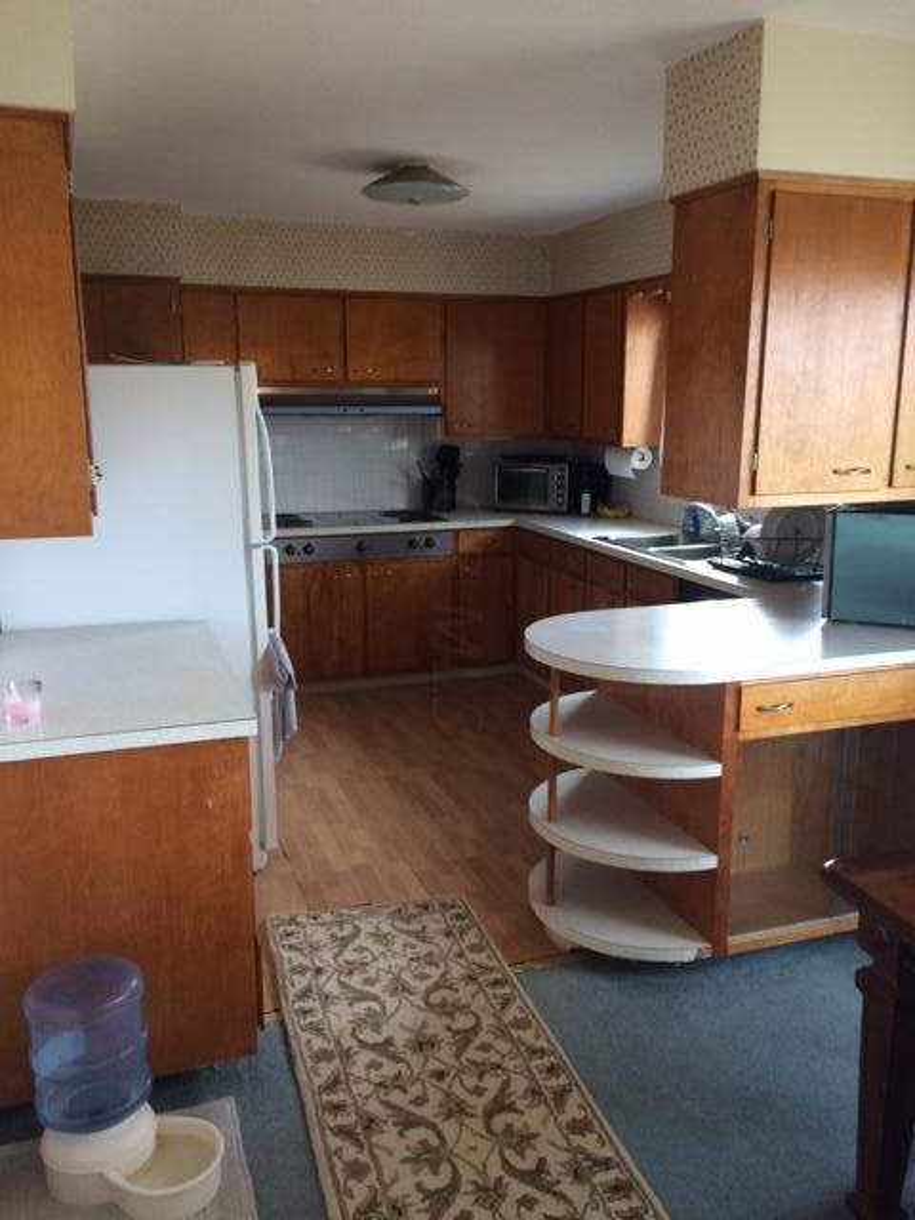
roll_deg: +0.6
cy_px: 610
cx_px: 458
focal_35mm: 29
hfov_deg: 48.2
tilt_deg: -13.2
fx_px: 1022
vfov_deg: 61.7
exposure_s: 1/30
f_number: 2.2
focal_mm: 4.15
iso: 125
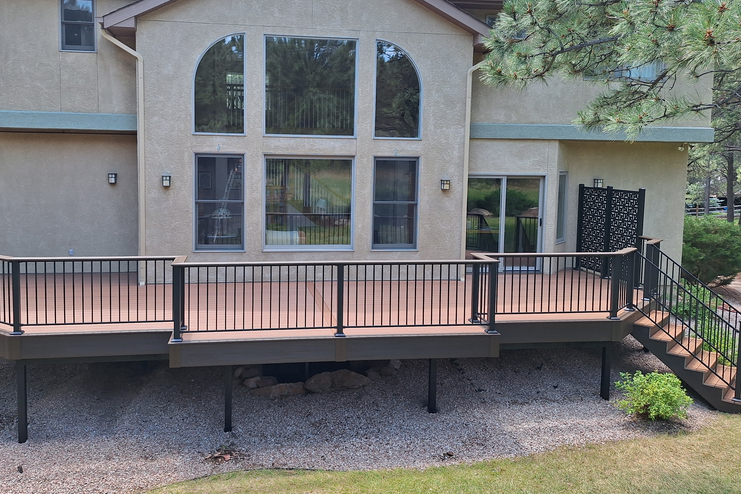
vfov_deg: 44.8
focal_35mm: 29
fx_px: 597
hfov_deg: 63.5
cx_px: 334
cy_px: 208
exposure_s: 1/306
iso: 40
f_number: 1.8
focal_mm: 5.54
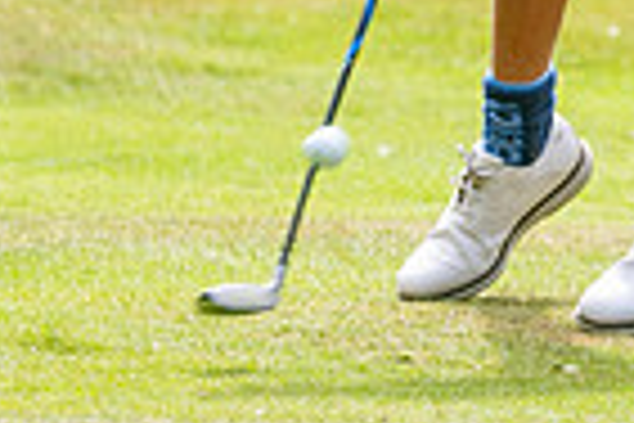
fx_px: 32613
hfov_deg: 1.1
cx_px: 665
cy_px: -414
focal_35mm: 1852
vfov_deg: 0.7
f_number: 4
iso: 320
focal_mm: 300
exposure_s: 1/1250
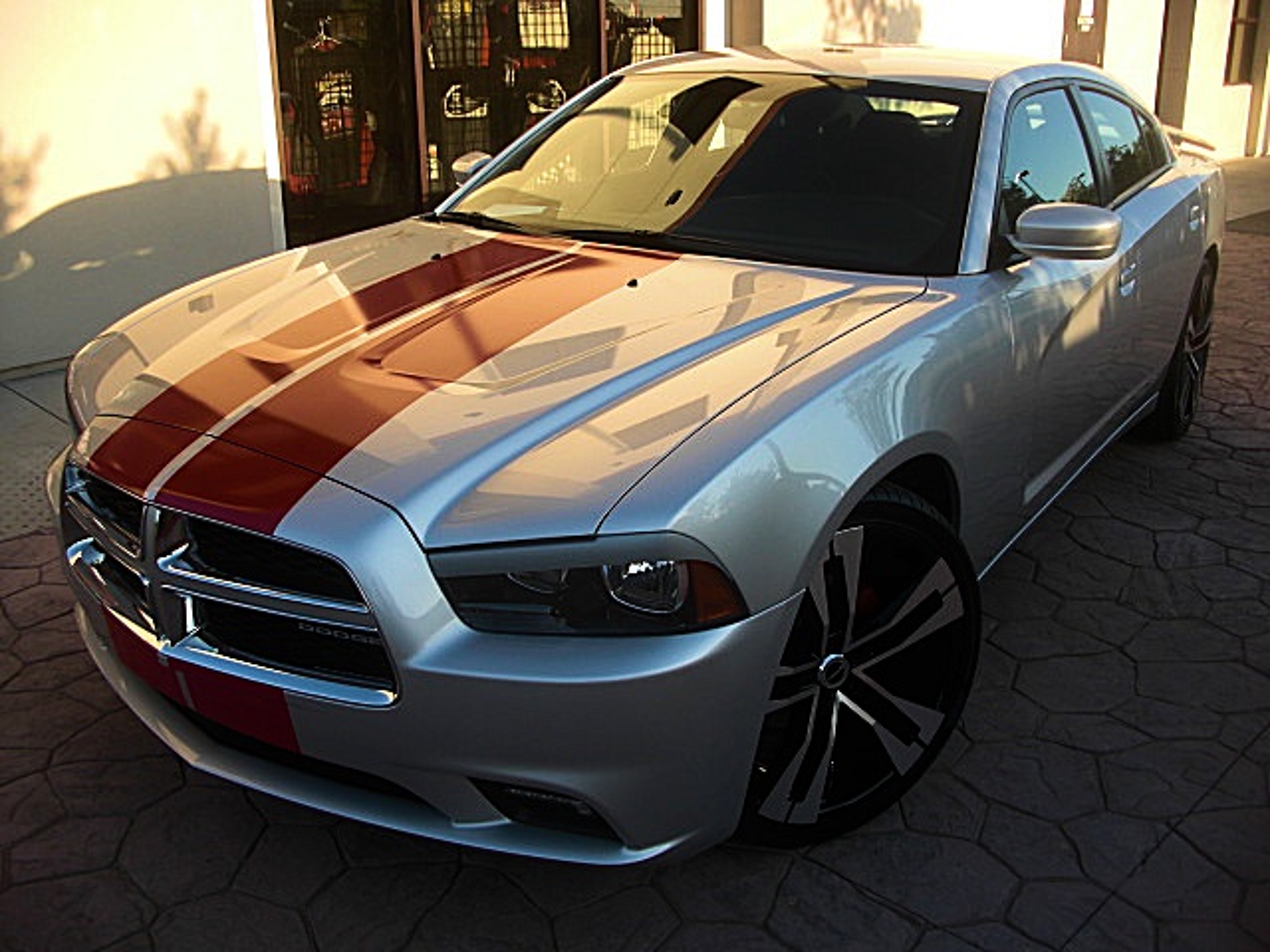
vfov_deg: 39.7
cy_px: 476
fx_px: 1321
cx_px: 635
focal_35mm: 36
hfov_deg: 51.4
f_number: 2.8
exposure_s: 1/250
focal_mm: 6.3
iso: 50
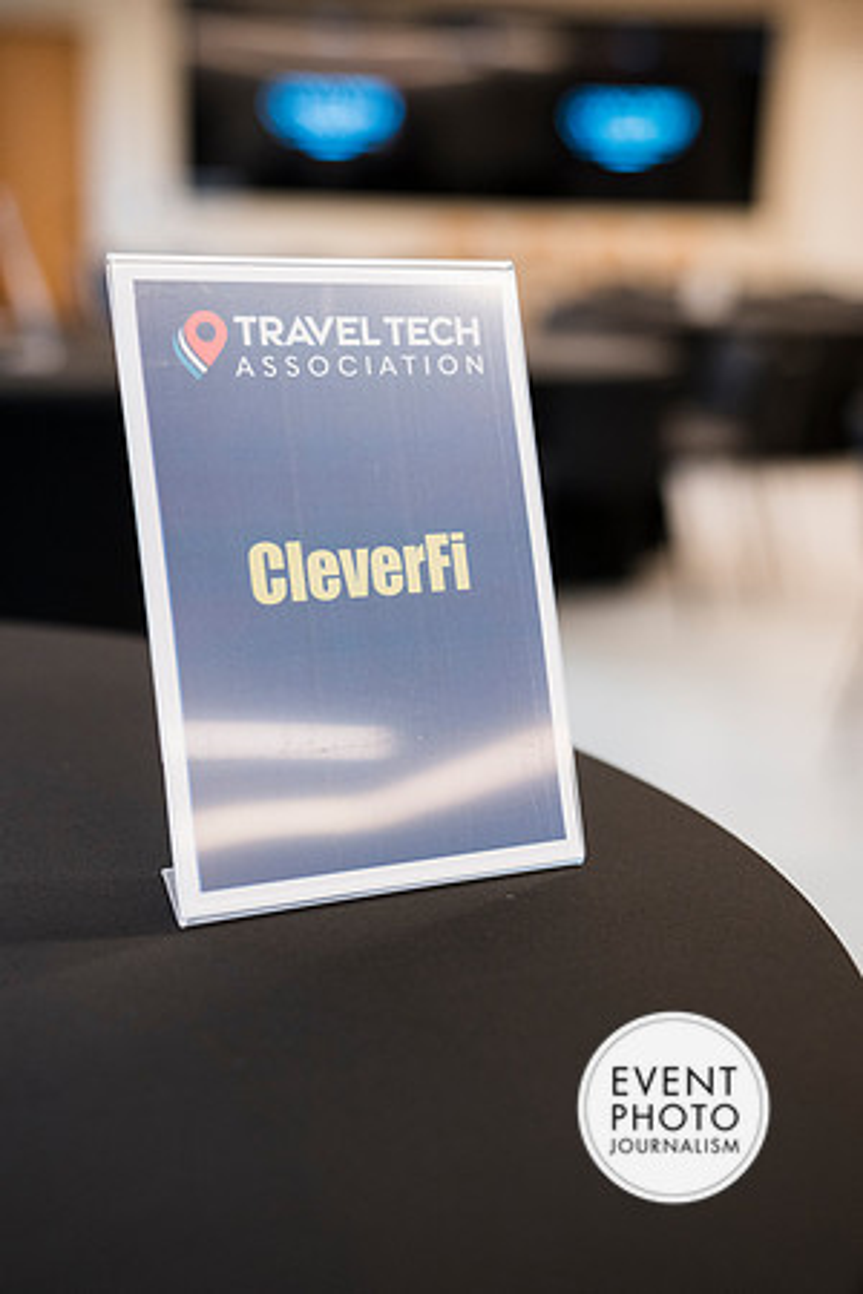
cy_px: 647
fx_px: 1798
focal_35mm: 50
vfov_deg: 39.6
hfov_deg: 27.0
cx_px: 432
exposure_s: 1/200
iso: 1250
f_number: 3.2
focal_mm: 50
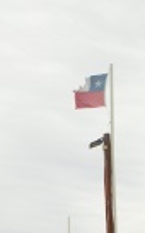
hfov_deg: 9.4
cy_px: 231
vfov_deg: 16.7
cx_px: -217
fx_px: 771
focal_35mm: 122
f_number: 16
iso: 1600
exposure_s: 1/320
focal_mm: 24
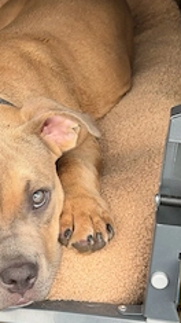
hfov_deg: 13.4
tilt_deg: -32.7
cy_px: 192
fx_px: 760
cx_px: 8
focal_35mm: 89
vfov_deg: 23.9
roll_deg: +0.2
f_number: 1.78
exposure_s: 1/415
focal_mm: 6.76
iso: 64
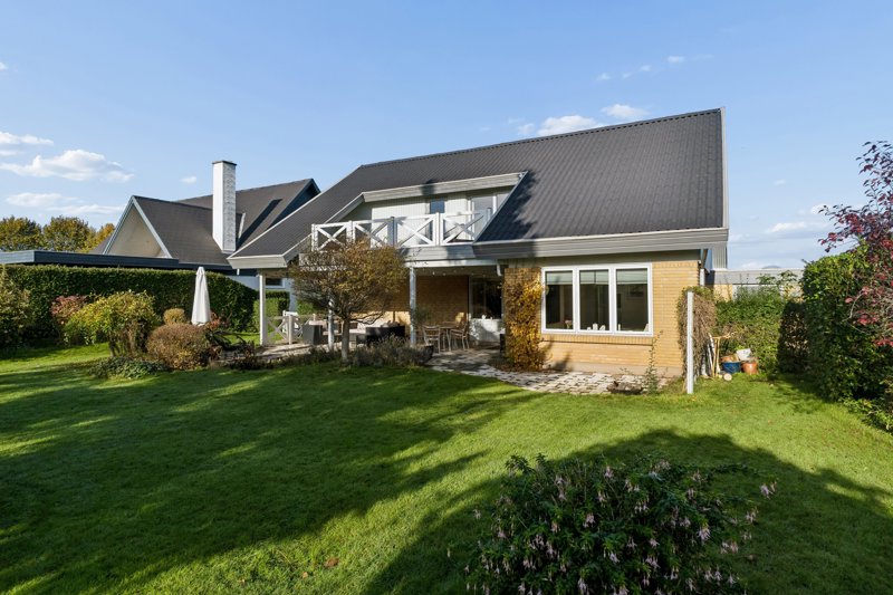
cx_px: 446
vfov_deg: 59.5
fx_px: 521
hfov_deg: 81.2
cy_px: 298
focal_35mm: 21
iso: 250
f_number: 8
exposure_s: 1/1000
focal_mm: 14
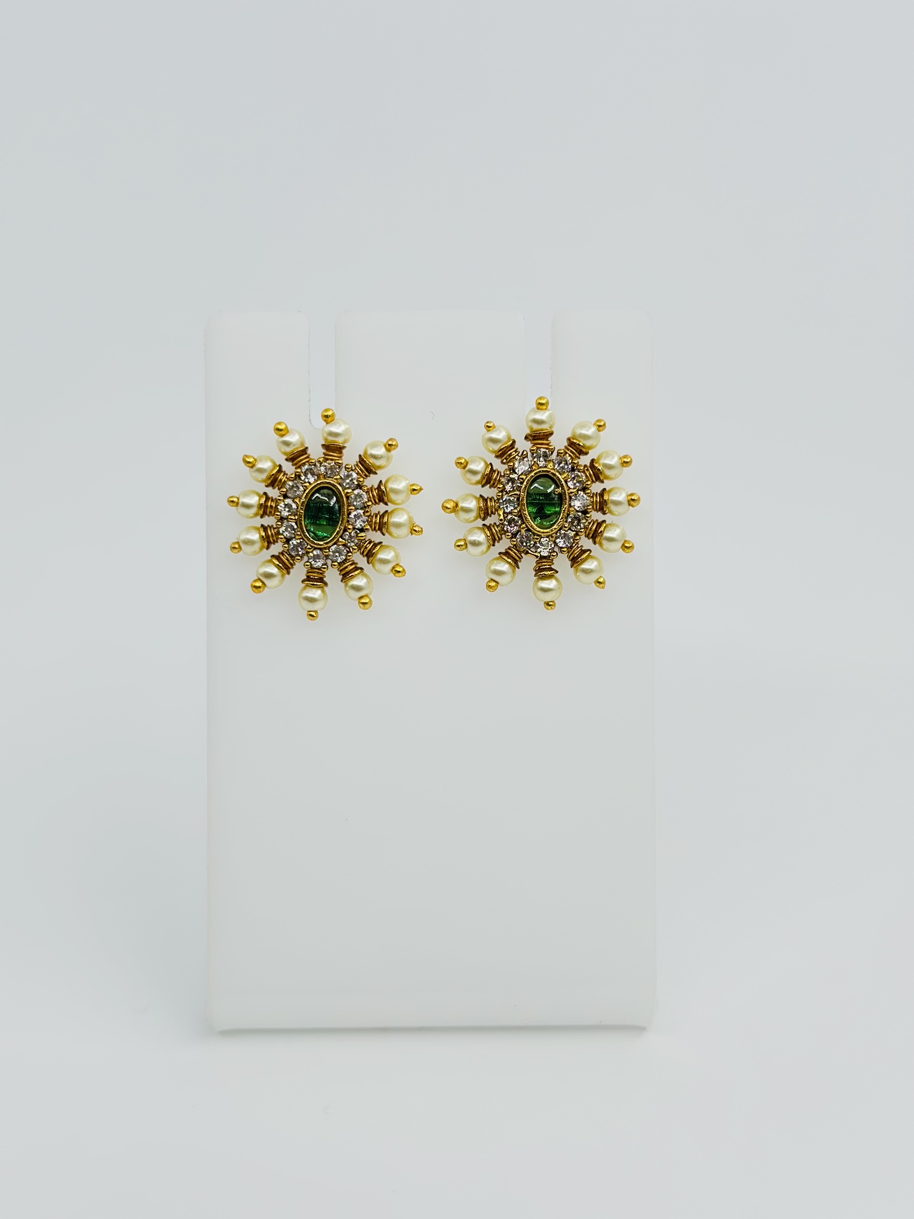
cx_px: 457
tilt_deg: -21.7
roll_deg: -0.6
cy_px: 610
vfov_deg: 39.7
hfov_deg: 30.3
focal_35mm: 48
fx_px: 1690
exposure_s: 1/1030
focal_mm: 6.86
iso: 80
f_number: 1.78
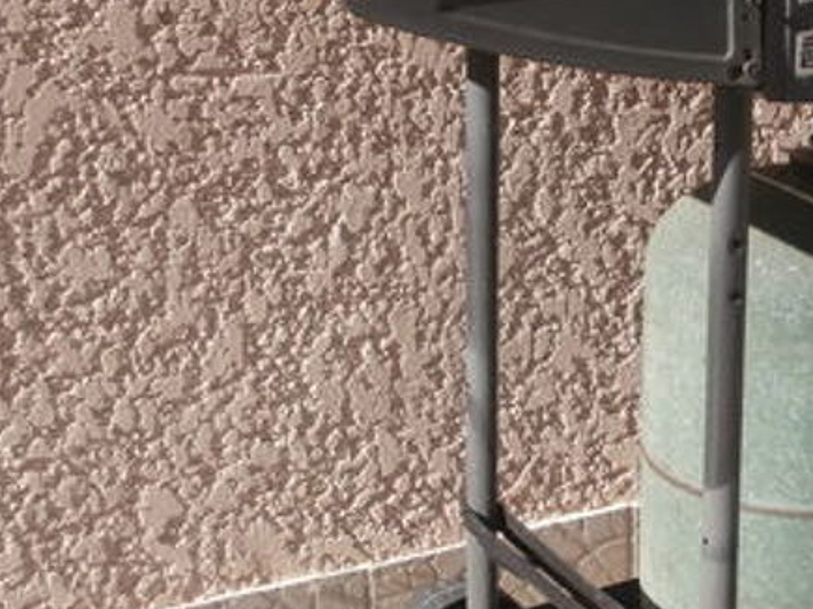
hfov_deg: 17.9
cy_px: 202
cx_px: 736
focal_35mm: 108
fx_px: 2536
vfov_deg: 13.7
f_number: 4.2
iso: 100
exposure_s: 1/400
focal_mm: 8.29
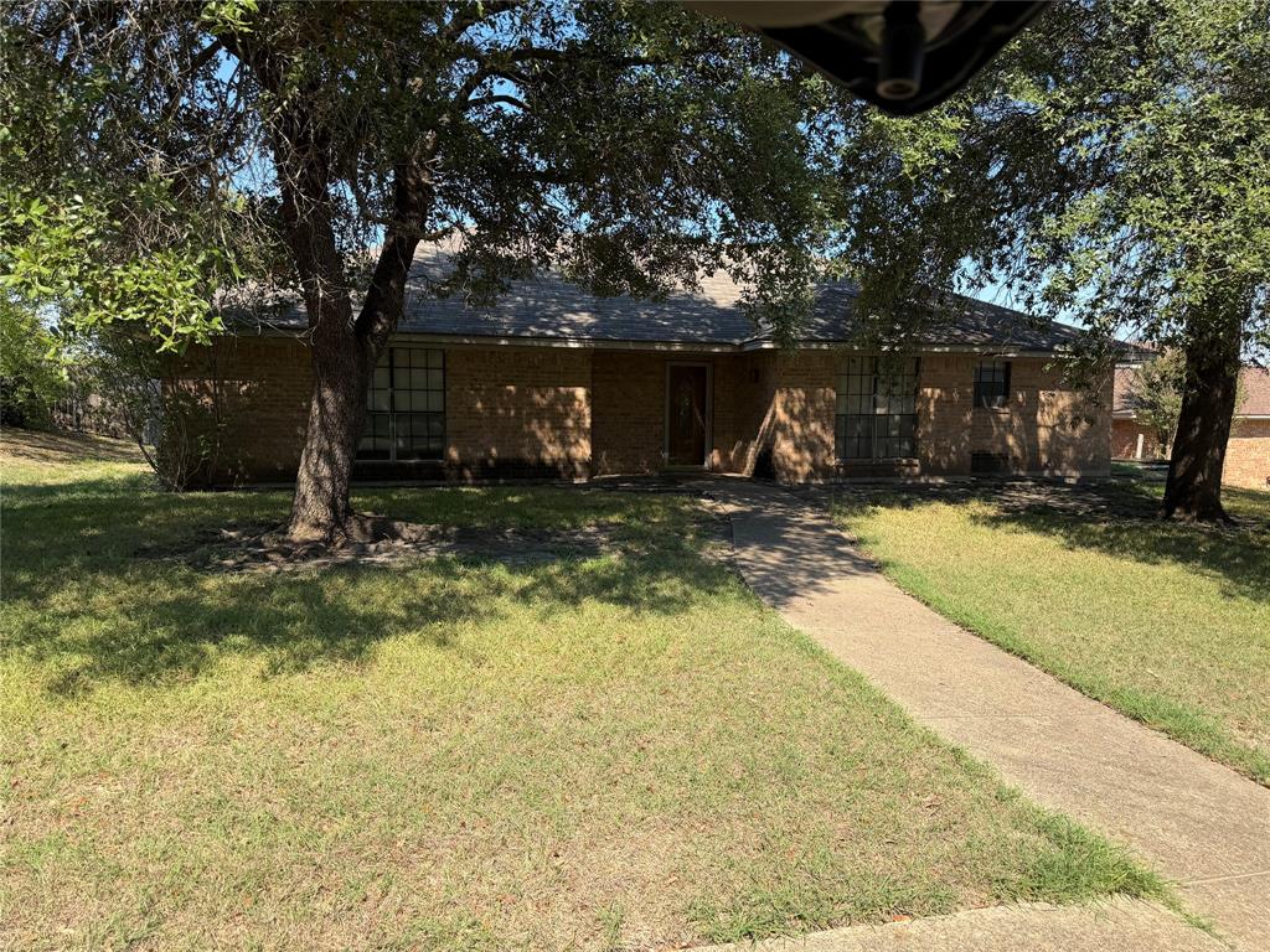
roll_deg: +0.1
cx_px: 635
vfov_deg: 56.8
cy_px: 476
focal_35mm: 24
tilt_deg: -3.8
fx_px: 881
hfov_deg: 71.6
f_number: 1.78
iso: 80
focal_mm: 6.76
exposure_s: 1/2169
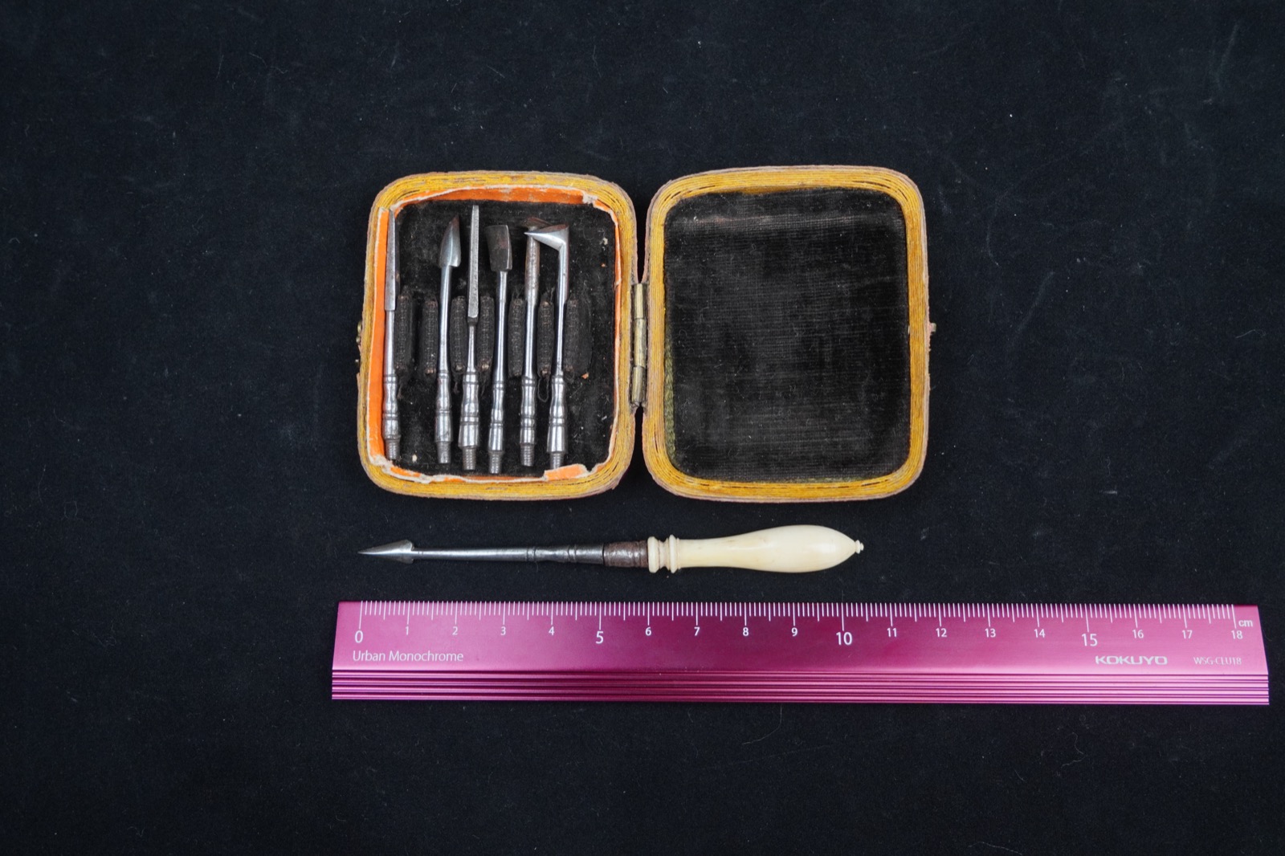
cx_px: 642
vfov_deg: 36.9
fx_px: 1285
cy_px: 428
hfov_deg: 53.1
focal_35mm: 36
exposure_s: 1/160
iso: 800
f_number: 6.3
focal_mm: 24
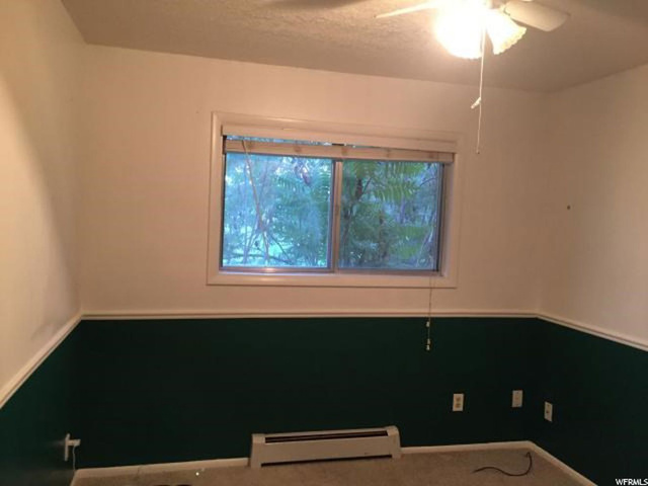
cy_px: 243
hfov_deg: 61.7
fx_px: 543
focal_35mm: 29
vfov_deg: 48.2
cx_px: 324
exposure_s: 1/20
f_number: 2.2
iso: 250
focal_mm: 4.15
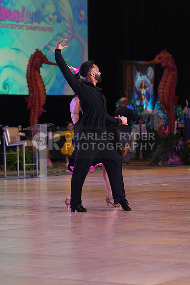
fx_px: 1179
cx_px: 95
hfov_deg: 9.2
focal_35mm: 149
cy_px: 142
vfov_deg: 13.8
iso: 2500
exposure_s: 1/400
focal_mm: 149
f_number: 4
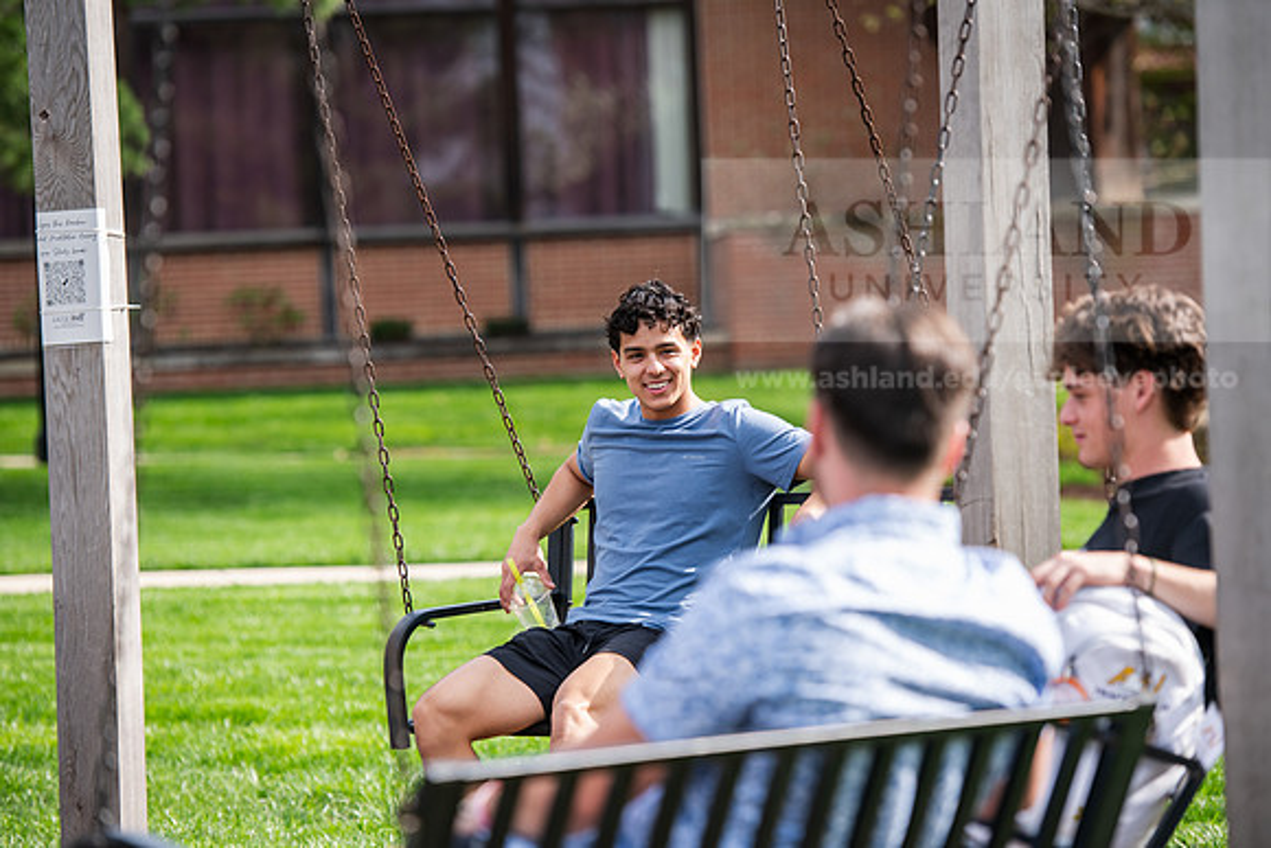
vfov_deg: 9.8
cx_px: 636
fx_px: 4944
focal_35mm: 140
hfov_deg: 14.7
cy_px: 424
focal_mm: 140
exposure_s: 1/400
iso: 125
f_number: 3.5
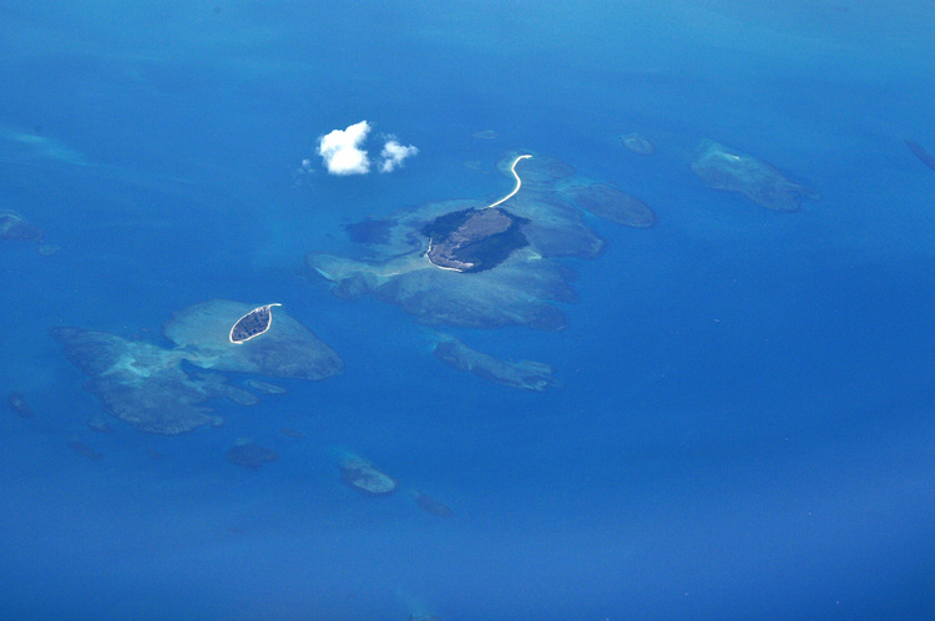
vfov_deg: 13.0
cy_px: 310
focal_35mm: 105
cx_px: 468
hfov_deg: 19.5
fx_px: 2724
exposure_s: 1/640
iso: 200
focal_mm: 70
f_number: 16
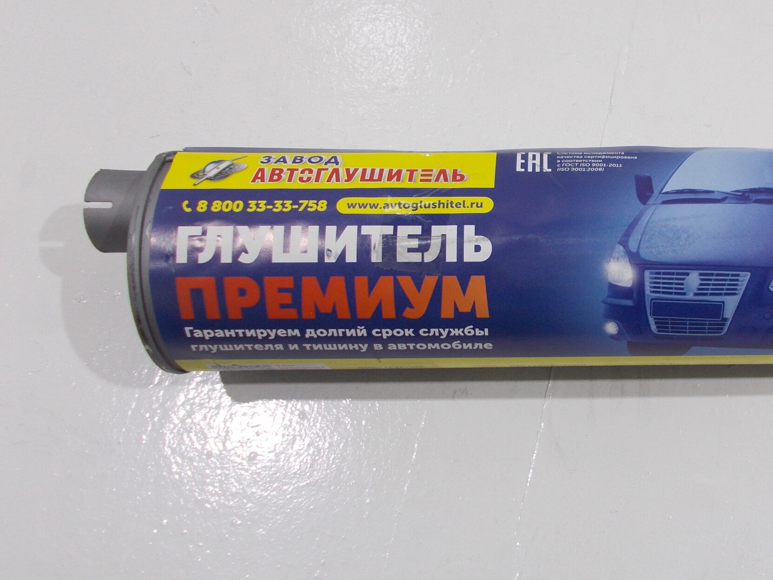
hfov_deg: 45.2
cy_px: 264
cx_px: 576
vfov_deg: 35.9
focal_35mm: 40
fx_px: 893
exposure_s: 1/25
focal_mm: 4.6
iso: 100
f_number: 3.2
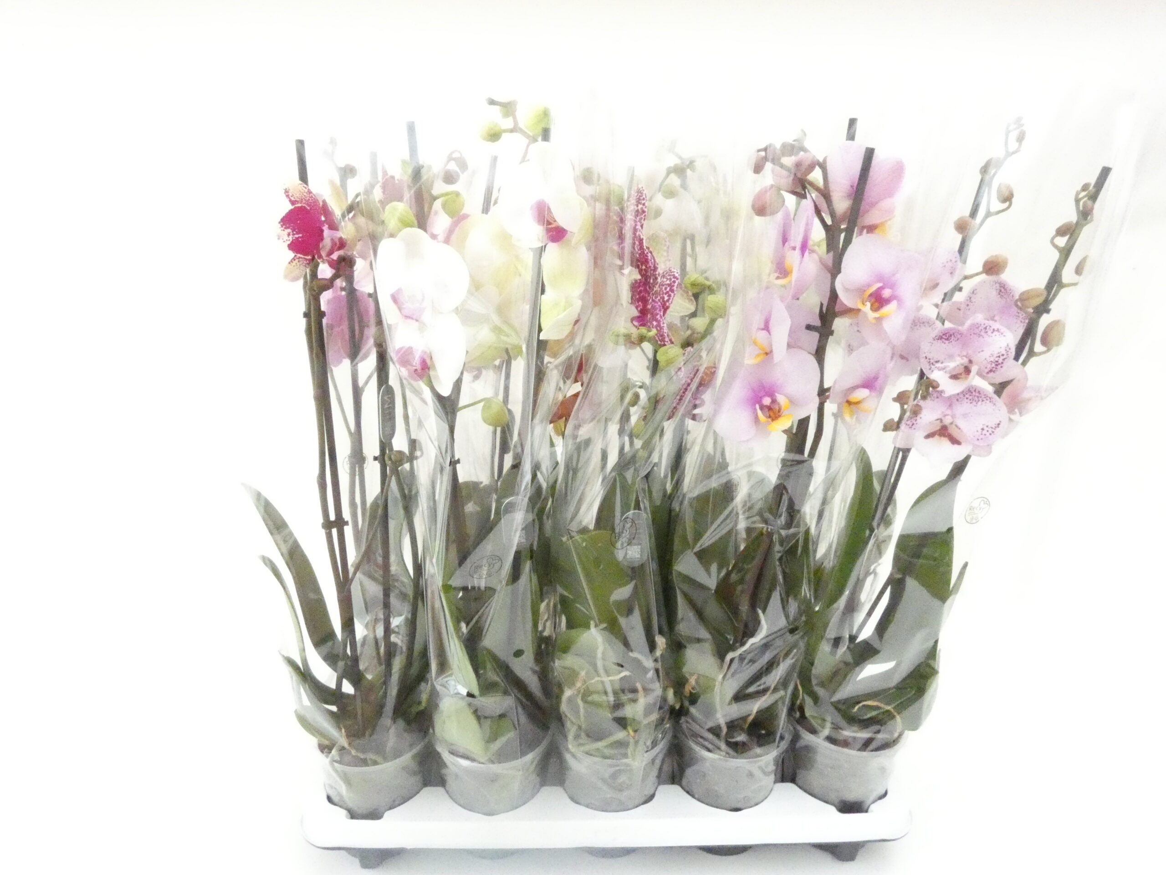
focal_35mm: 20
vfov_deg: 66.0
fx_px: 674
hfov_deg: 81.7
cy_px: 438
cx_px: 583
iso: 3200
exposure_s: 1/1000
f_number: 4
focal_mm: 3.6
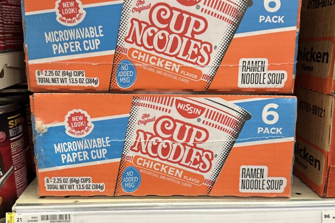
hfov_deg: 54.4
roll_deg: -1.5
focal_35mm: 35
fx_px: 326
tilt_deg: -13.3
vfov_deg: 37.8
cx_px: 168
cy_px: 123
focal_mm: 6.86
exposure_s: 1/60
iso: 250
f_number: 1.78
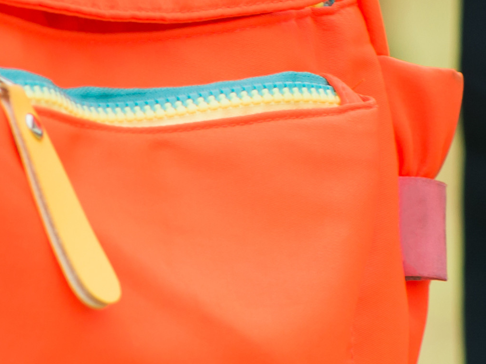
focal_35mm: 598
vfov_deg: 2.5
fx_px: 8396
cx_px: 462
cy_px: -167
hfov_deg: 3.3
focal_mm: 105
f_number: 4.5
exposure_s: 1/400
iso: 320
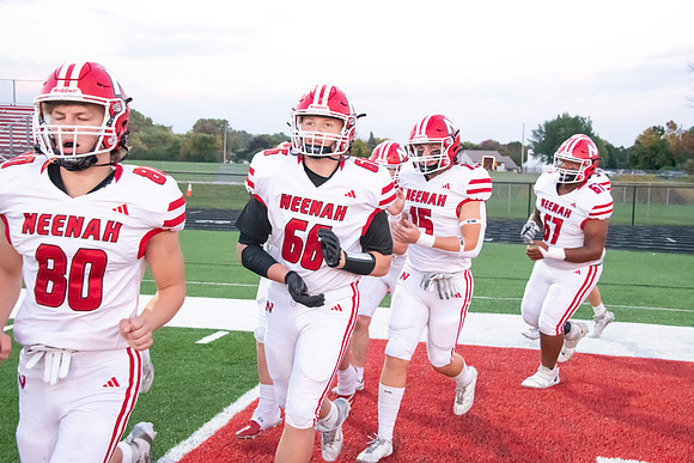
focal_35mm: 50
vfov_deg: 27.0
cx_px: 347
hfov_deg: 39.6
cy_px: 232
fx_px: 964
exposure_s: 1/800
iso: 10000
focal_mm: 50
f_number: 7.1
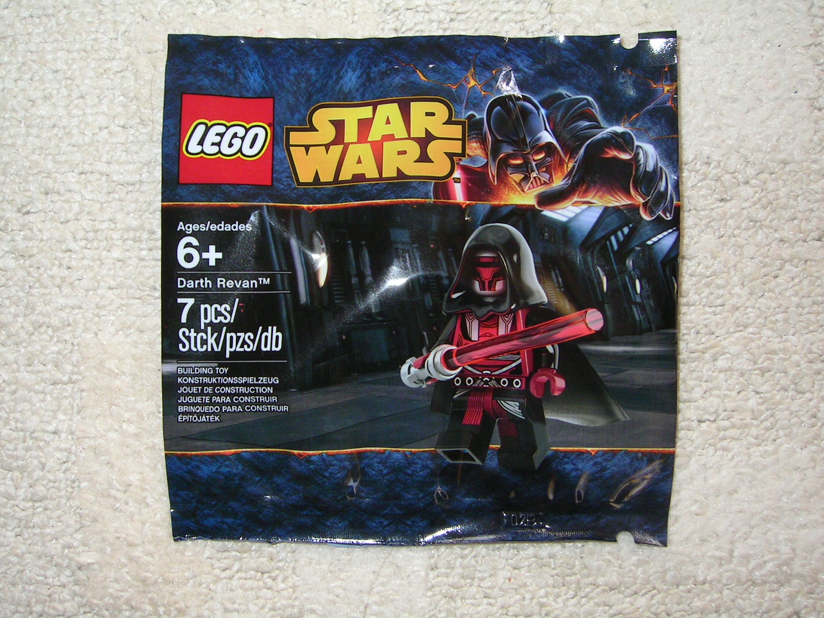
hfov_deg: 51.4
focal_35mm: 36
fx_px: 857
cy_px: 309
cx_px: 412
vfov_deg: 39.7
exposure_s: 1/30
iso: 100
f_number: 4.8
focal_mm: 5.6
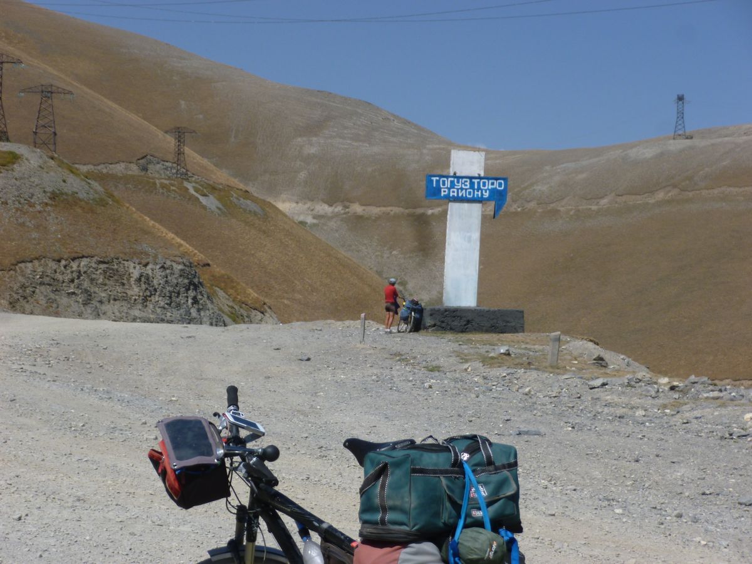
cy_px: 282
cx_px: 376
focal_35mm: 115
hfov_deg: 17.1
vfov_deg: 12.9
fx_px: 2498
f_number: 5.6
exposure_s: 1/640
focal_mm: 20.6
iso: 100
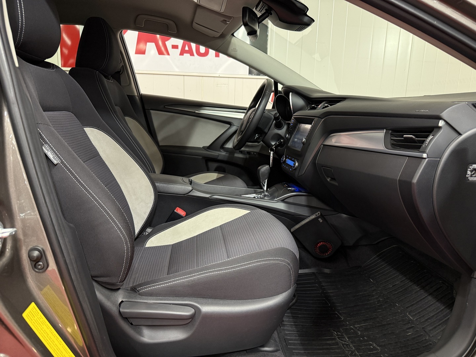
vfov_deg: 56.8
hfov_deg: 71.6
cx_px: 238
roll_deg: -1.8
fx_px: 330
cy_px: 178
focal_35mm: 24
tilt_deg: -11.3
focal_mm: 6.76
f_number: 1.78
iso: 320
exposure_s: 1/60
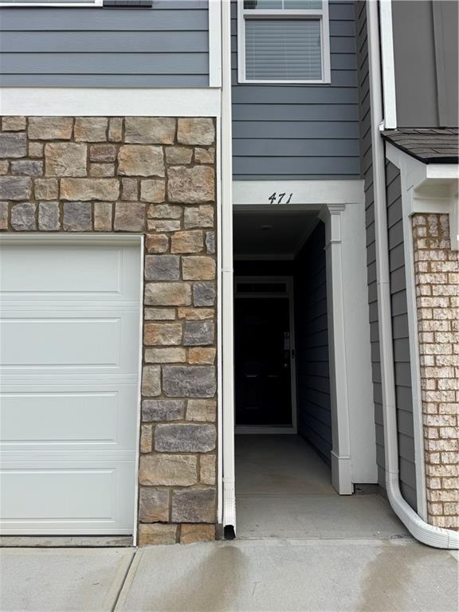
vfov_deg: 71.6
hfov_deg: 56.8
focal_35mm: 24
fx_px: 424
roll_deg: -0.7
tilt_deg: +7.7
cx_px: 230
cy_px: 306
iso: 80
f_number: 1.78
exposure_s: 1/1818
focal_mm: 6.76
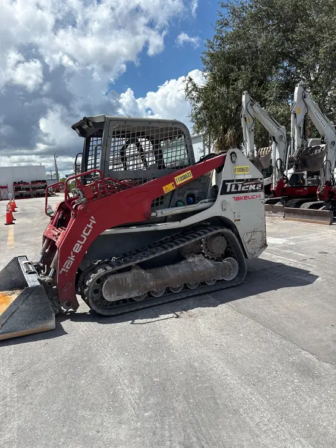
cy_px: 224
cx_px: 168
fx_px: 336
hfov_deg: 53.1
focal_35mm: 26
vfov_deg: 67.3
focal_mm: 5.96
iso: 50
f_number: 1.6
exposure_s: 1/4950
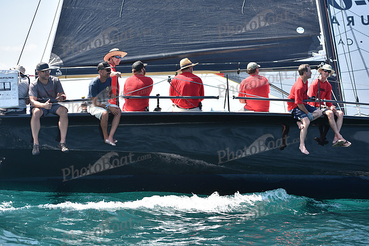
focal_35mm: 70
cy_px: 123
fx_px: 718
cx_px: 184
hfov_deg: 28.8
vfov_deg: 19.5
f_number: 3.5
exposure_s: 1/1250
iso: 250
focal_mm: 70
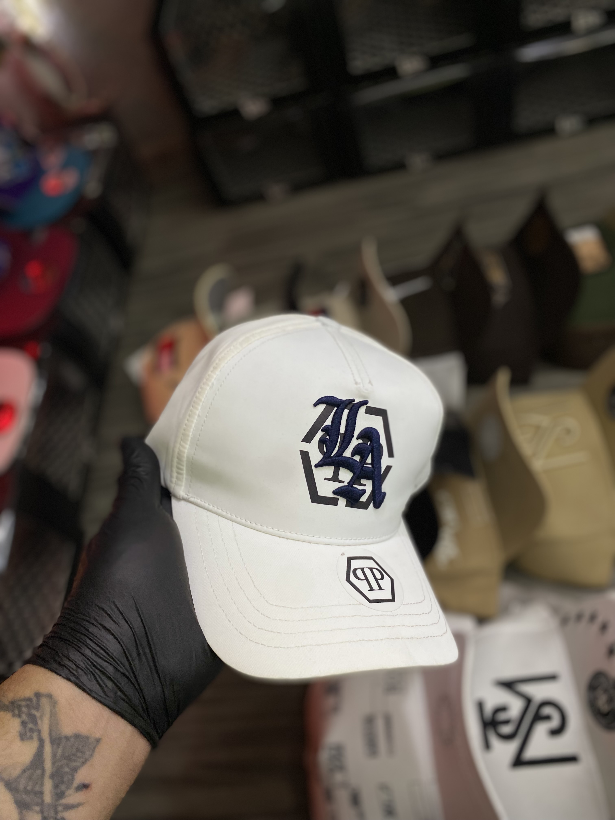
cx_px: 308
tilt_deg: -53.4
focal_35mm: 26
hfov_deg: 53.1
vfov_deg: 67.3
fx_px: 616
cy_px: 410
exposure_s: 1/120
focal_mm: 4.25
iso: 125
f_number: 1.8
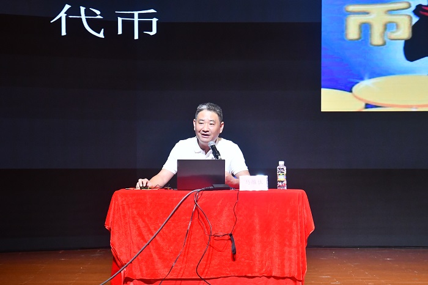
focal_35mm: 124
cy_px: 142
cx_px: 214
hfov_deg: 16.5
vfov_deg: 11.0
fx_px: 1473
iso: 1600
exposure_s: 1/125
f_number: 6.3
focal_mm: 62
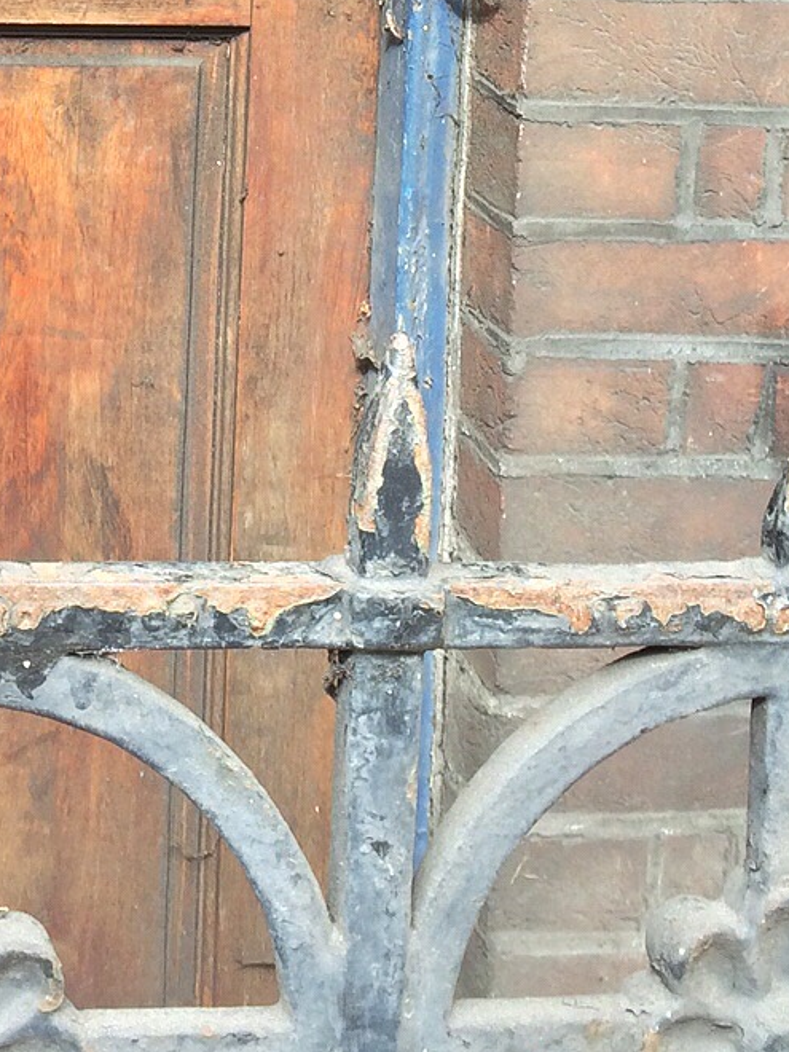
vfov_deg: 20.0
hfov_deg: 15.9
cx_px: -86
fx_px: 2735
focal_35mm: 90
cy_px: -312
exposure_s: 1/100
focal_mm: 4.15
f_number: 2.2
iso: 40
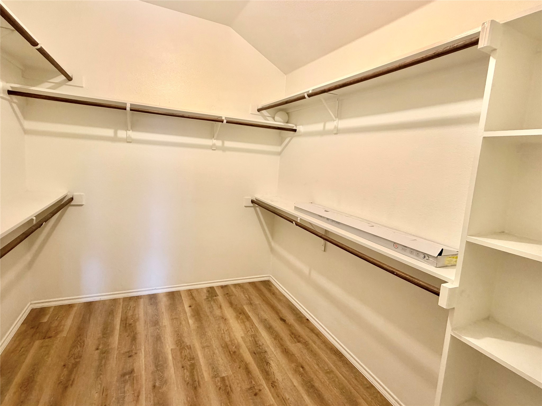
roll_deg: -0.8
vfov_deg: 85.7
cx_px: 271
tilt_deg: -9.4
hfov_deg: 102.1
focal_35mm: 14
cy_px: 203
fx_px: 219
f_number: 2.2
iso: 200
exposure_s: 1/60
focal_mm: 2.22
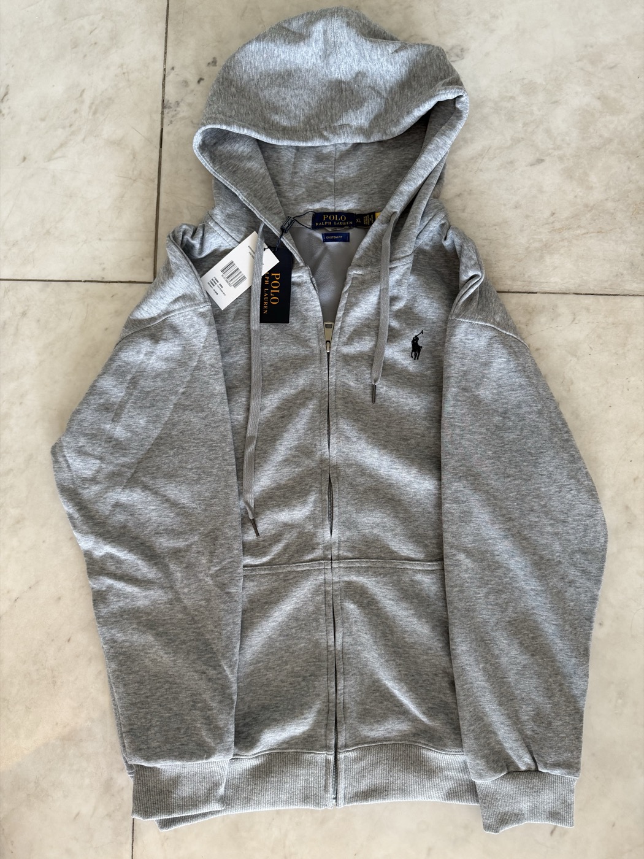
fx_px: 595
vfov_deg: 71.6
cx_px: 322
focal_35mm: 24
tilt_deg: -83.8
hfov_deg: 56.8
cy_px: 430
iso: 160
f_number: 1.78
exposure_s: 1/120
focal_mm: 6.76
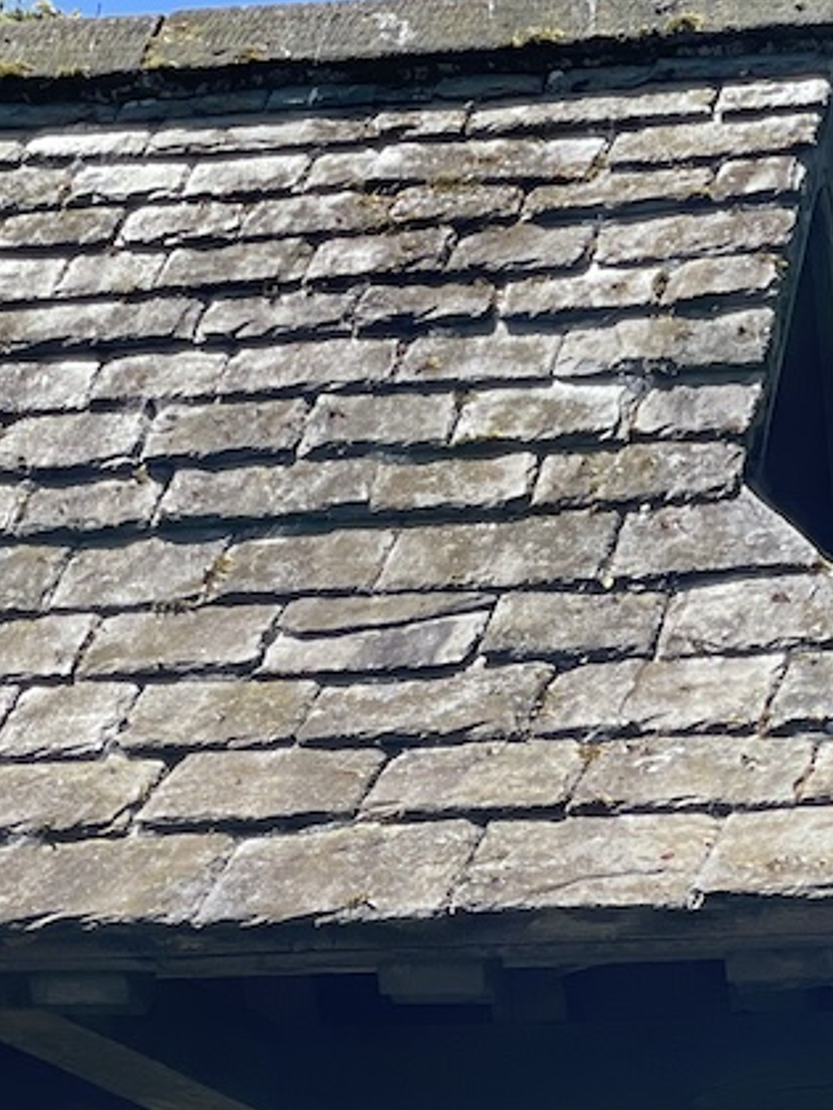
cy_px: 1399
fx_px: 5294
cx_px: 175
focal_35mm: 165
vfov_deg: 11.7
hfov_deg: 9.0
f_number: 2
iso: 32
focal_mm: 6
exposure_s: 1/1229
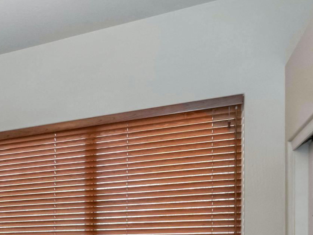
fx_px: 434
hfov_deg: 28.3
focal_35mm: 48
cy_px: 269
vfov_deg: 27.3
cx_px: -141
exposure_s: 1/100
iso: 1000
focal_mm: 14
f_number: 4
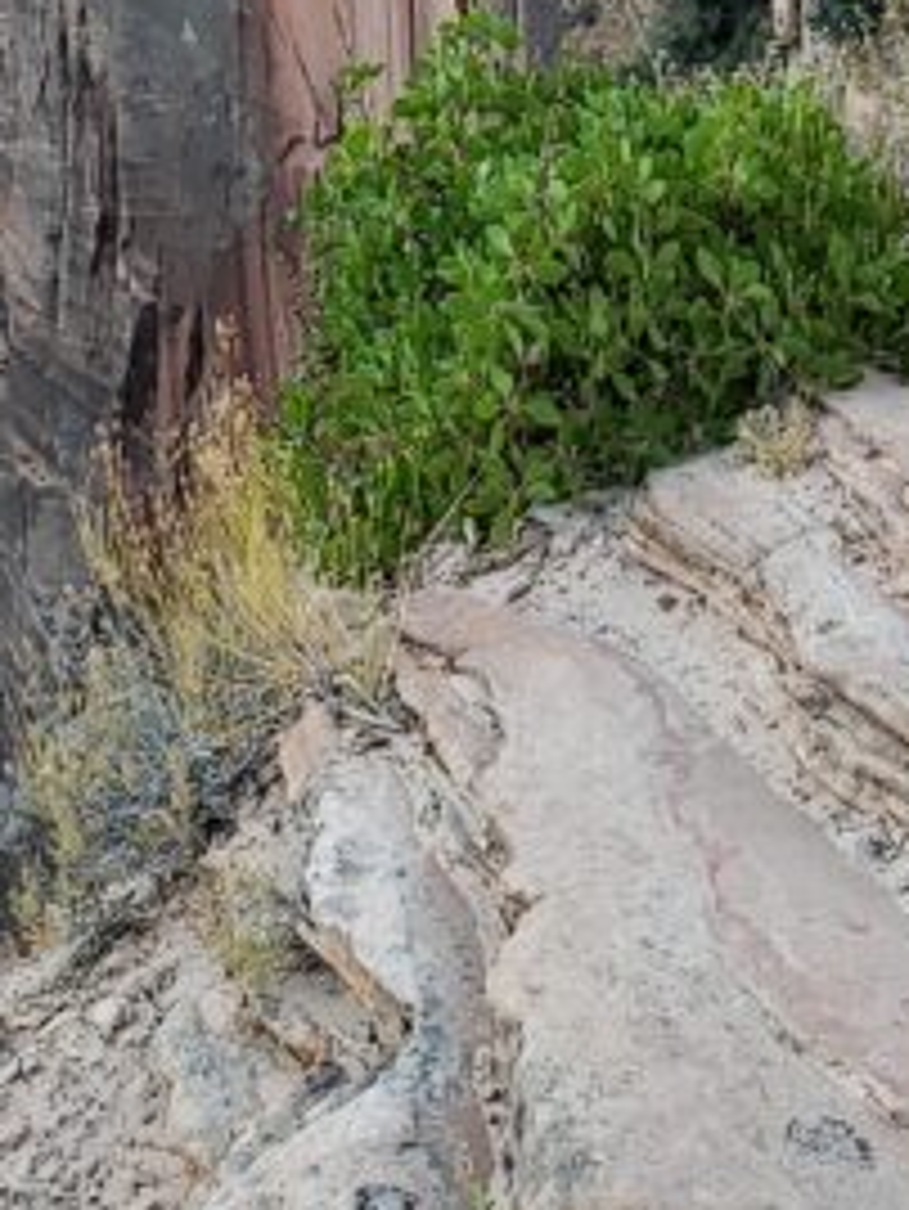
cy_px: -1066
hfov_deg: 14.9
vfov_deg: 16.2
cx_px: 540
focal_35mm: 99
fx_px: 3464
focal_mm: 4.3
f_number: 2.4
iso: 64
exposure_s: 1/50
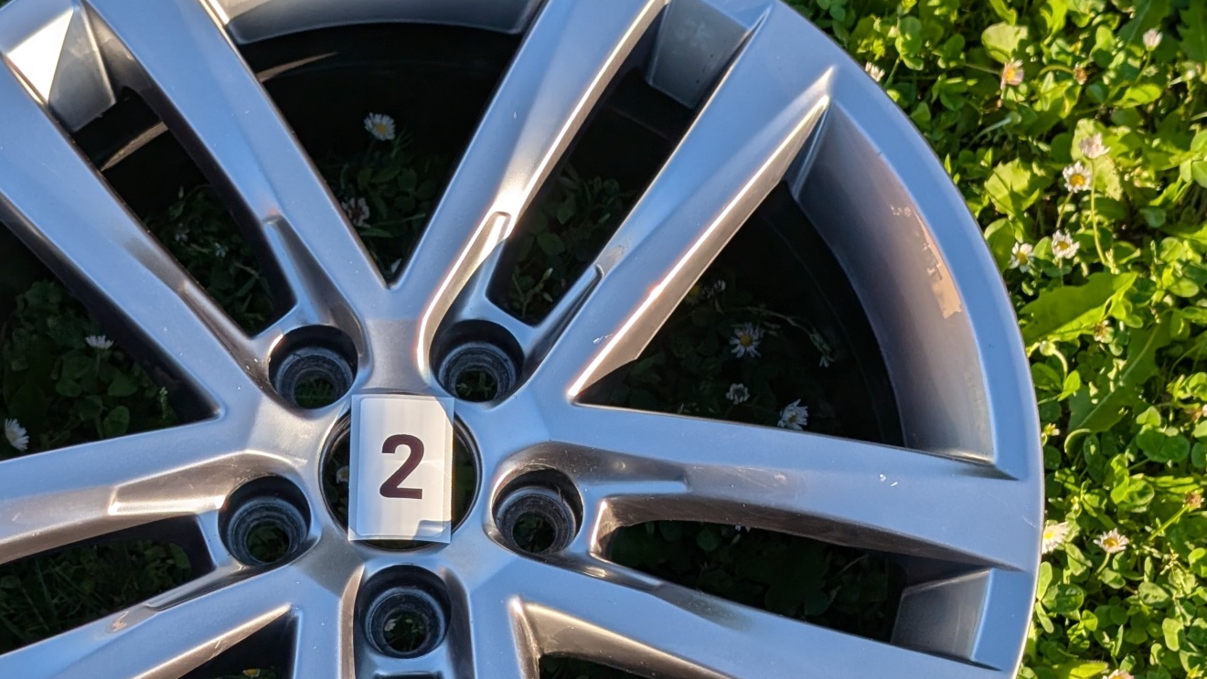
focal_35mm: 81
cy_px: 474
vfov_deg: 14.9
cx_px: 378
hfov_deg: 26.0
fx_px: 2593
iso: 21
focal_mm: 6.9
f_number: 1.68
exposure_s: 1/594
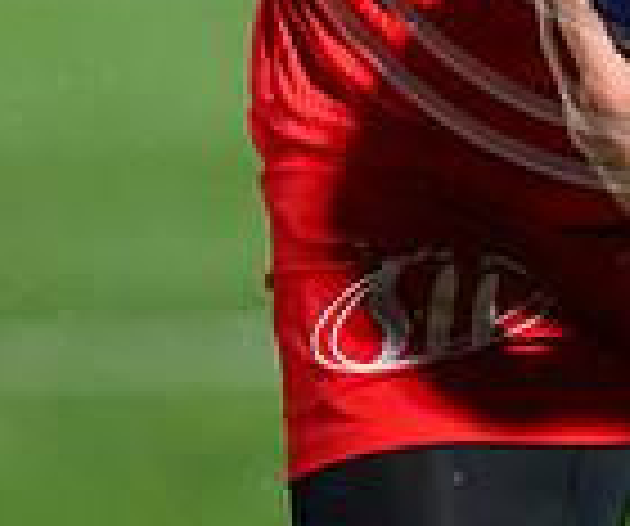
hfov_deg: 0.7
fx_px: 49467
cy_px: -172
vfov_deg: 0.6
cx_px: 732
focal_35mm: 2607
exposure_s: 1/2500
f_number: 3.2
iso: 5000
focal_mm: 400
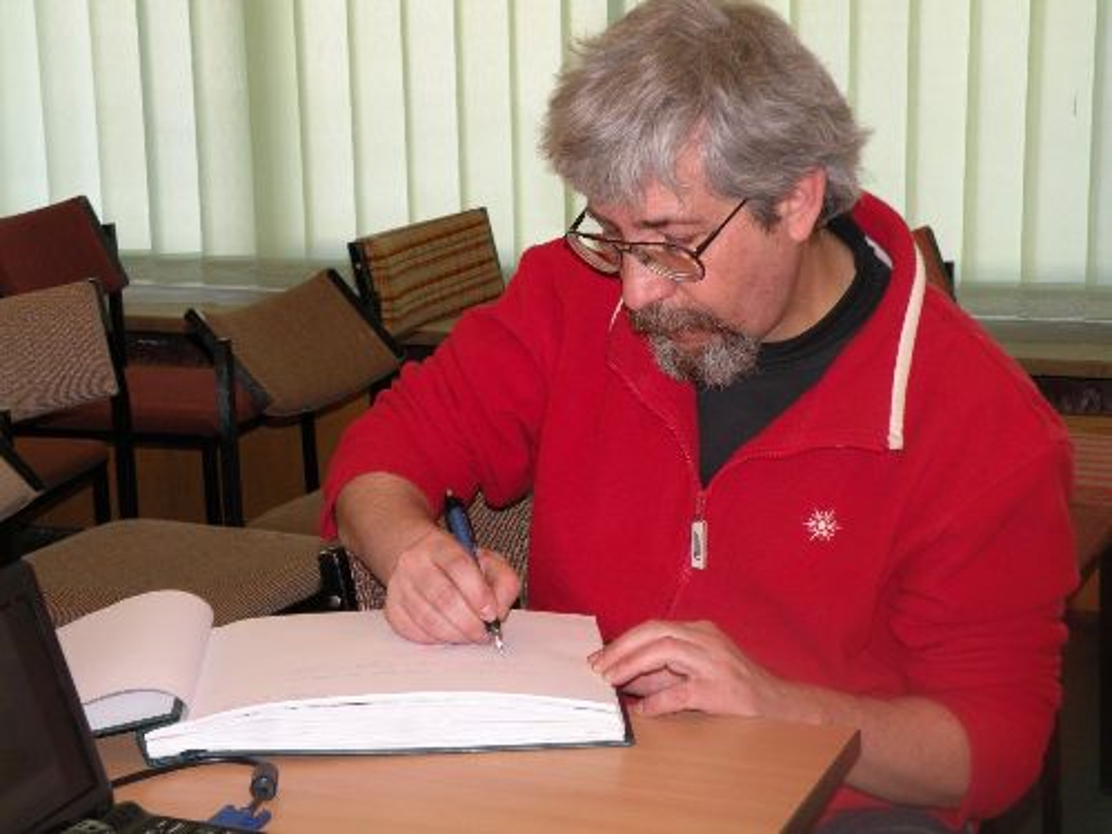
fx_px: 2441
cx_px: 556
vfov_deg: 19.4
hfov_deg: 25.7
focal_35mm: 76
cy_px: 417
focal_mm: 13.4
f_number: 4
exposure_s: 1/30
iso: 84
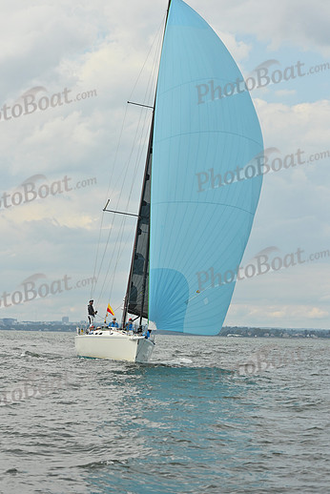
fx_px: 1414
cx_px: 146
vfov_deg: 19.8
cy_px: 231
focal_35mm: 103
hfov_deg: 13.3
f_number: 9
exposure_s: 1/1600
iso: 320
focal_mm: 92
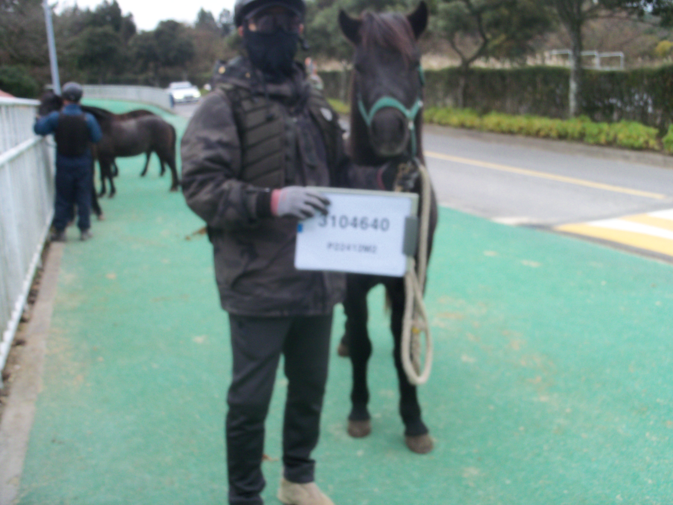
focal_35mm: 35
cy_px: 252
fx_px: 680
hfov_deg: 52.6
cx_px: 336
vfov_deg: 40.7
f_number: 3
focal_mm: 6.3
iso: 80
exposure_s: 1/250
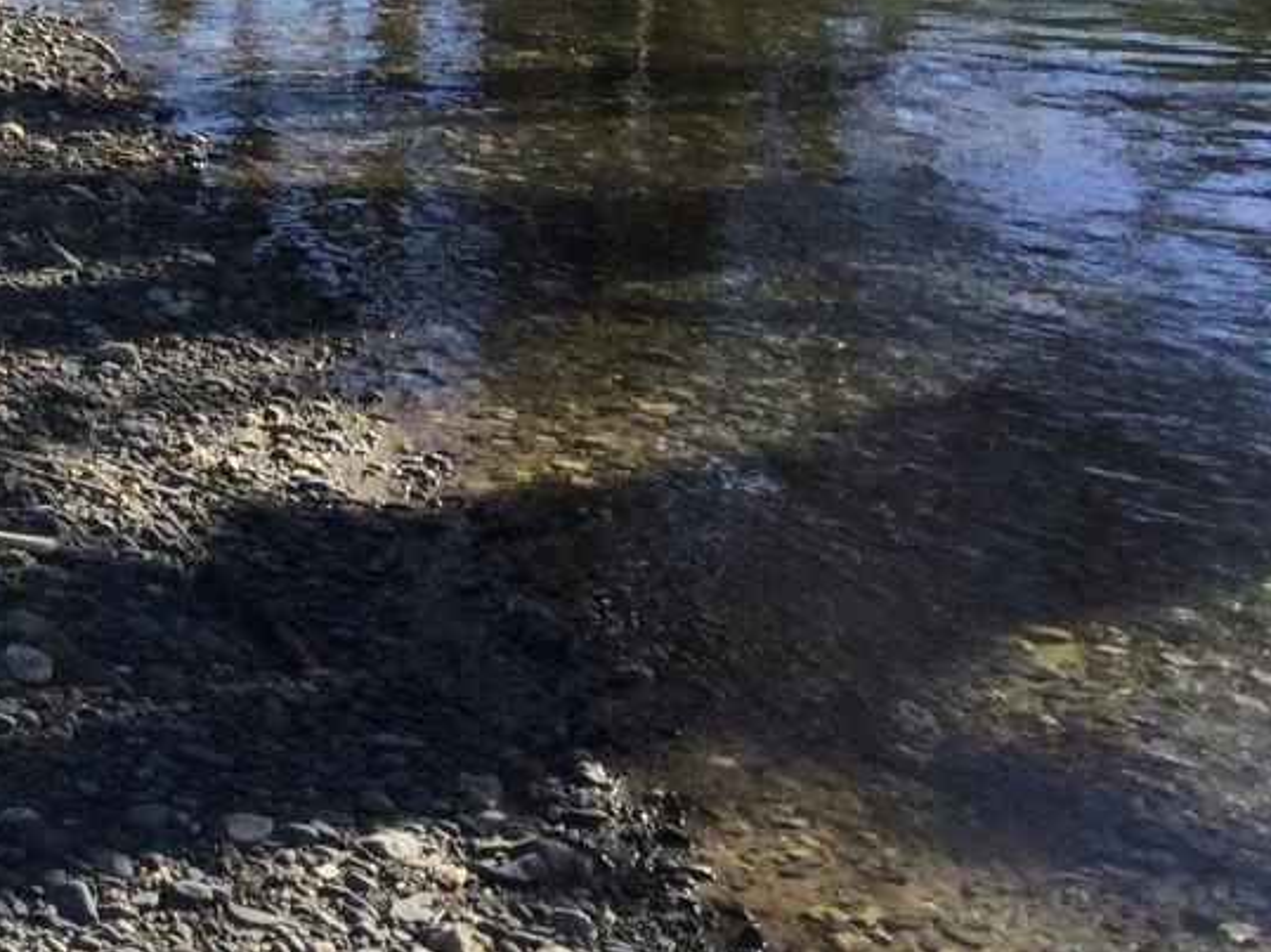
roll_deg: -1.0
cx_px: -428
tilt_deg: -4.3
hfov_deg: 21.2
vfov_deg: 16.7
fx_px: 3046
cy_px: -314
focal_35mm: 83
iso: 25
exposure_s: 1/473
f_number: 2.4
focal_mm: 3.3
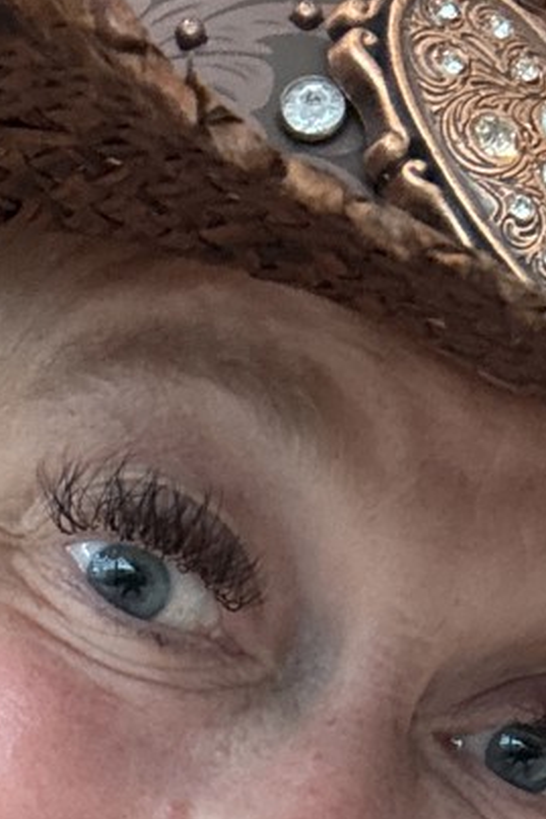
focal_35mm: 103
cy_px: 1339
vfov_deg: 17.2
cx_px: 14
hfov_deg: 13.1
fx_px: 2345
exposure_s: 1/60
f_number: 1.9
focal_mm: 2.69
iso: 200
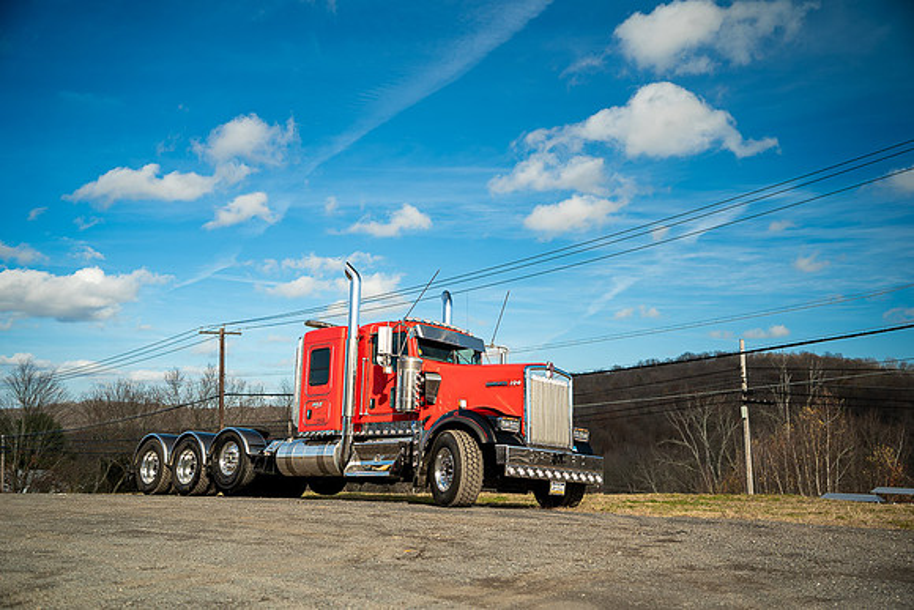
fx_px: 889
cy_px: 305
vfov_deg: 37.9
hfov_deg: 54.4
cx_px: 457
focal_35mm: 35
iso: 100
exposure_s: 1/1000
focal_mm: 35
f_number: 2.2
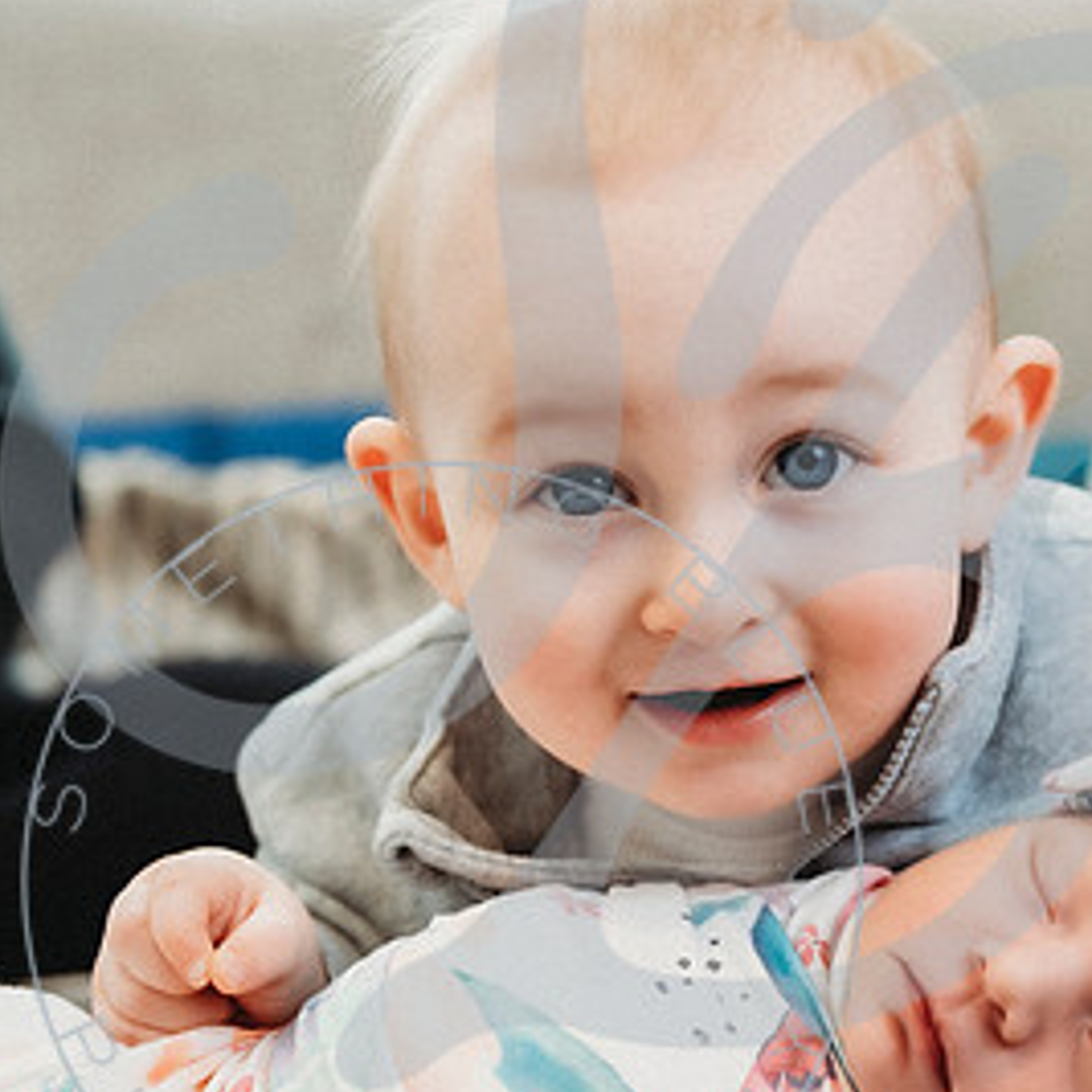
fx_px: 2855
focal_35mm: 80
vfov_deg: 21.7
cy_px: 529
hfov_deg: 21.6
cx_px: 740
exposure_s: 1/125
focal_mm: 38
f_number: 2.8
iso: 800
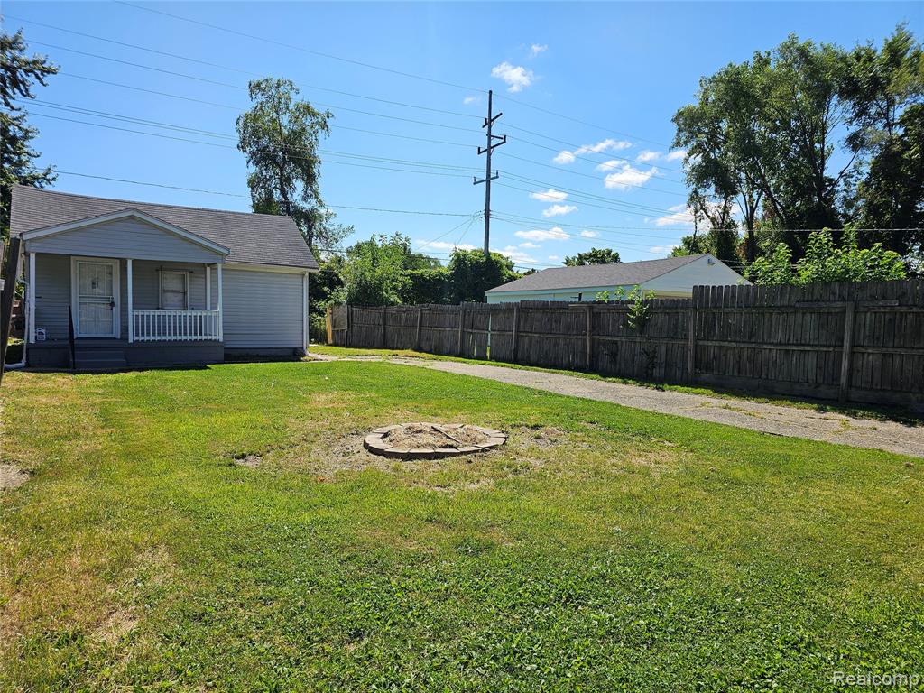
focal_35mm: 23
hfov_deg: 73.9
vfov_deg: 58.9
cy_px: 346
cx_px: 462
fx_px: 614
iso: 10
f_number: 1.7
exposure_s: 1/777
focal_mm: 6.3
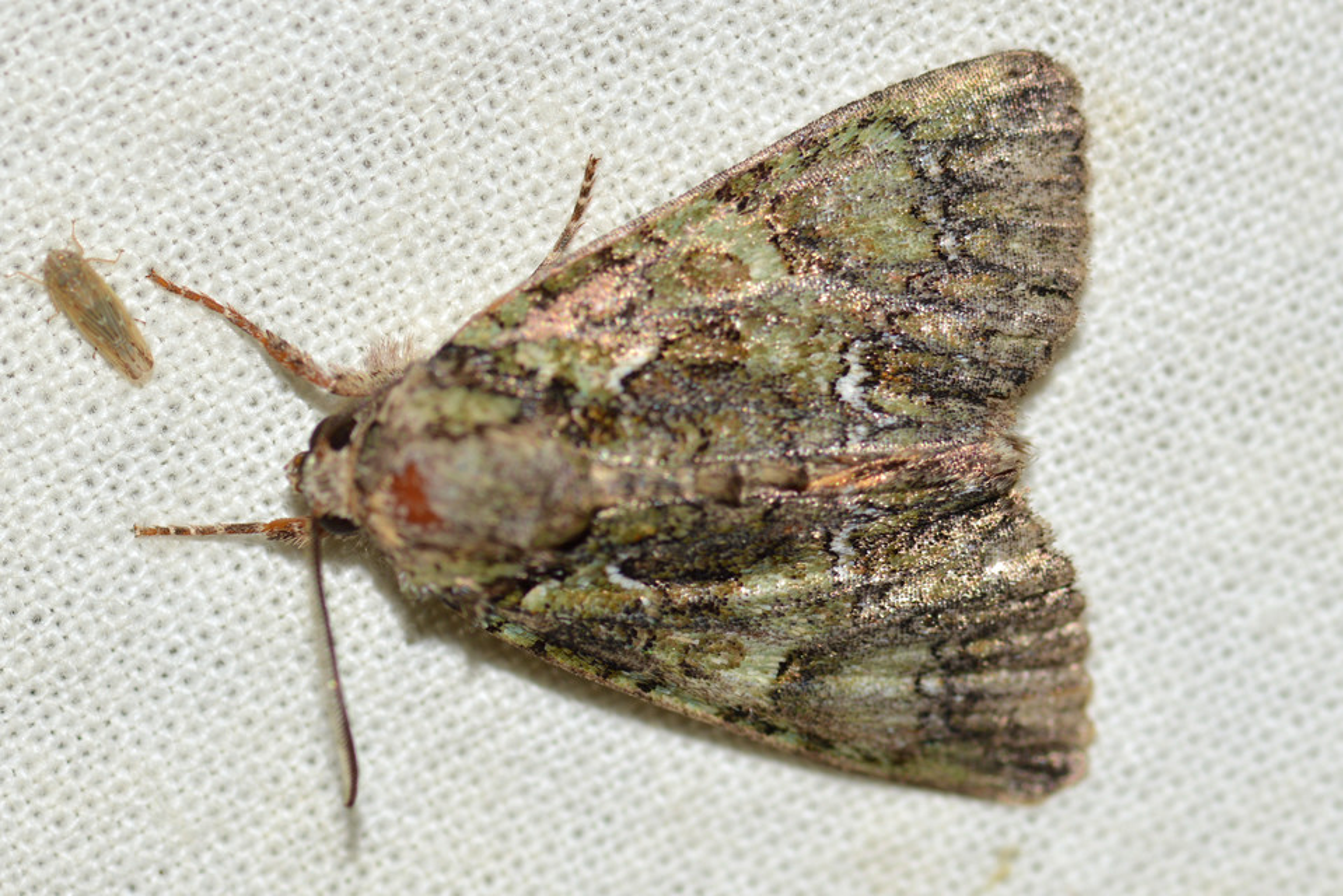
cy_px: 448
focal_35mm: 150
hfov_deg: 13.7
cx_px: 672
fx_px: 5597
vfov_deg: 9.2
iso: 100
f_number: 13
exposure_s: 1/200
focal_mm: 100
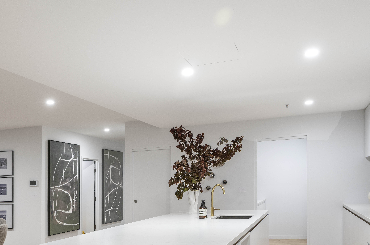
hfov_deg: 50.2
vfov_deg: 34.0
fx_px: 390
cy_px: 190
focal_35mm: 38
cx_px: 133
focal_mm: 24
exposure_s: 1.6
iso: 125
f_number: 7.1
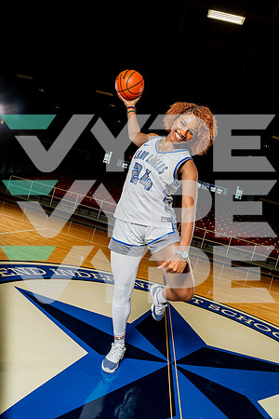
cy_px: 210
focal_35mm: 24
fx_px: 279
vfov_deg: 73.7
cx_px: 140
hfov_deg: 53.1
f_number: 5.6
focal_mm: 24
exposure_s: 1/250
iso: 640
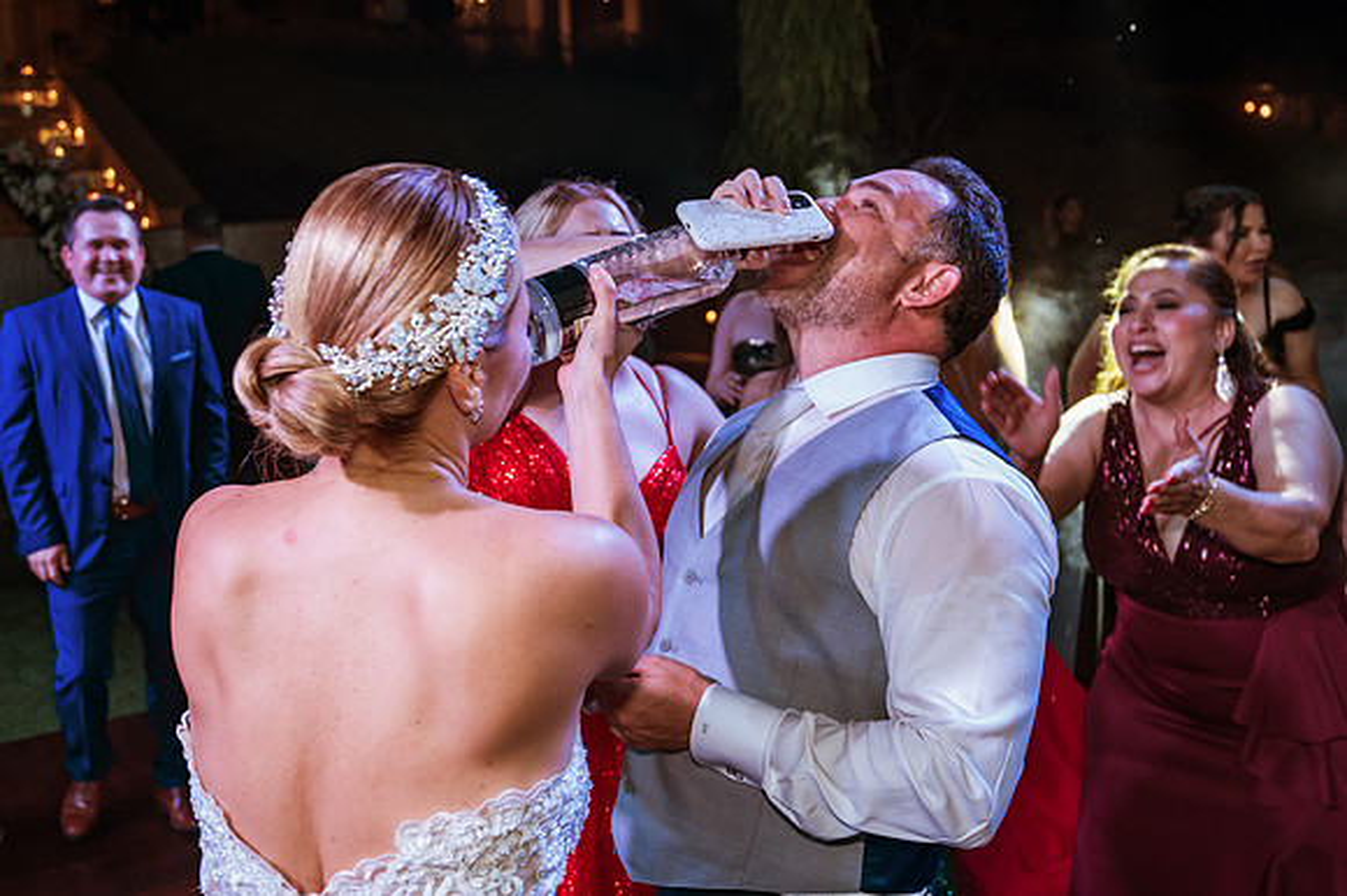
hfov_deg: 51.1
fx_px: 1405
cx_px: 580
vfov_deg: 35.3
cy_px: 386
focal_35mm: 38
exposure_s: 1/160
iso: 800
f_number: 4.5
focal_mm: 33
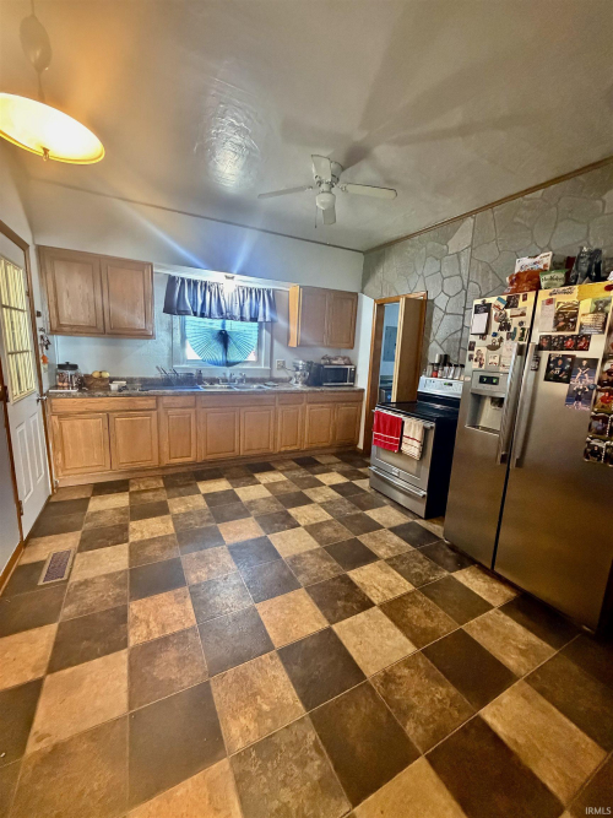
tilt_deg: -9.9
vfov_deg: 102.1
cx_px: 306
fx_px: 331
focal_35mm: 14
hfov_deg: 85.7
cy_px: 409
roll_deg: -2.2
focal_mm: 2.22
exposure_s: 1/60
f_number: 2.2
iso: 1000
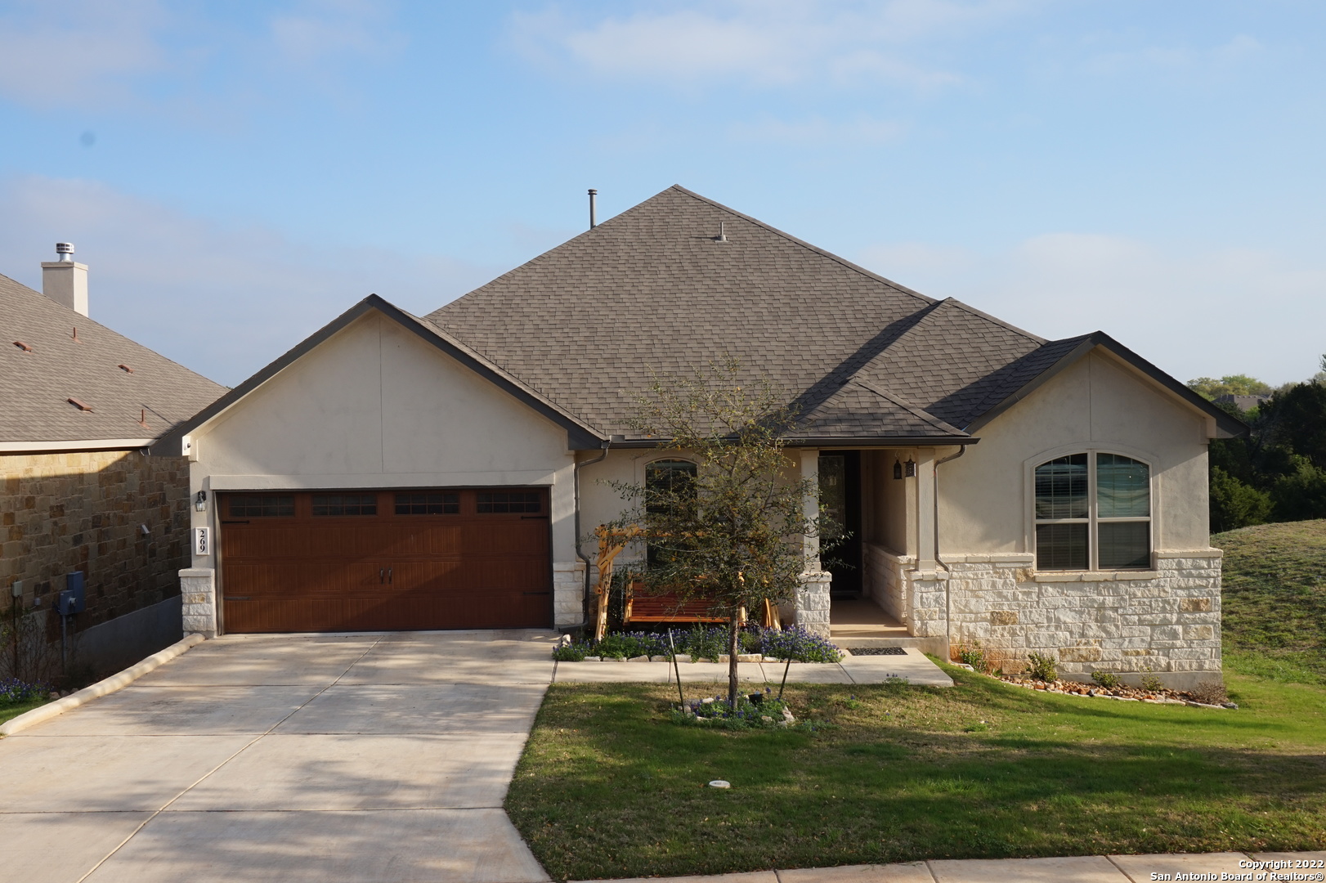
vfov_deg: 39.9
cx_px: 663
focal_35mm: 33
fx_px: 1215
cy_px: 442
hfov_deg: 57.2
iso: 100
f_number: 13
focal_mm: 22
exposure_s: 1/60
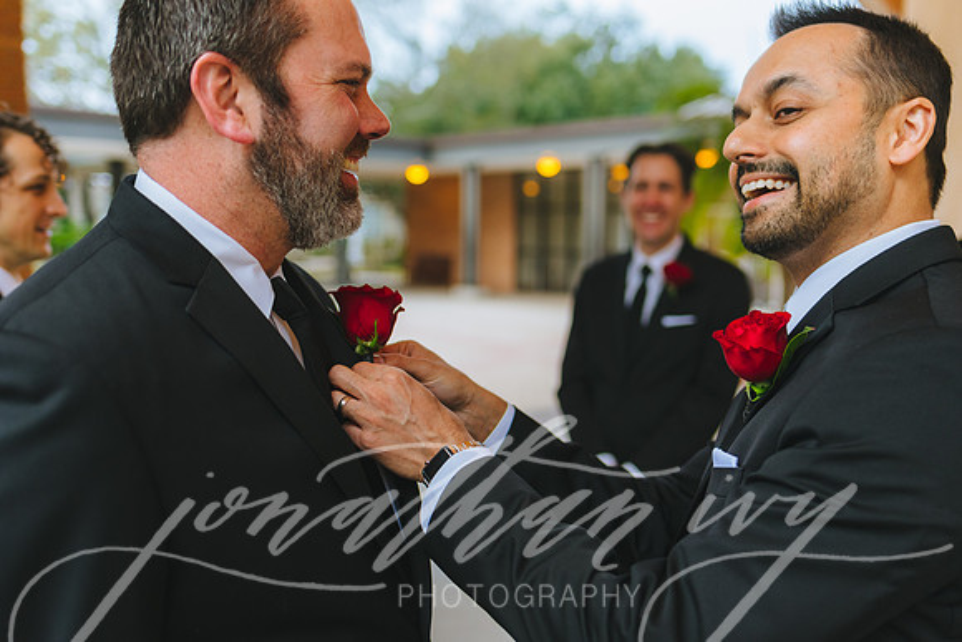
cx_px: 481
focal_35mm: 35
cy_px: 321
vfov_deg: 37.9
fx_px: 935
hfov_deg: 54.4
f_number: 2.2
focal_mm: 35
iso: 800
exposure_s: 1/200
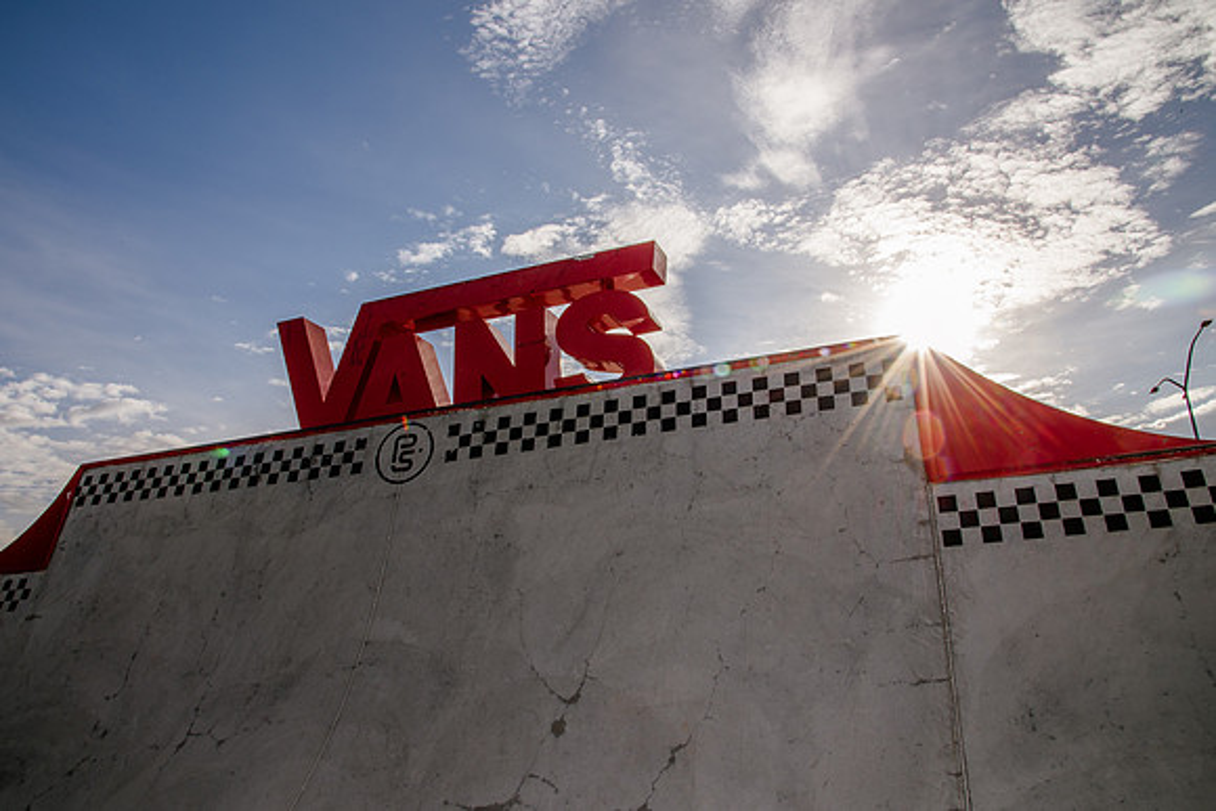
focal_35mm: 26
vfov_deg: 49.3
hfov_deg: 69.0
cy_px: 394
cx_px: 566
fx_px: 884
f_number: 18
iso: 200
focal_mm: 24
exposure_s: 1/200
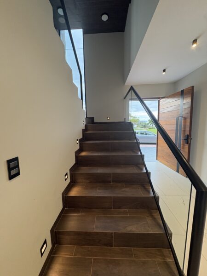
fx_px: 112
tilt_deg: -6.9
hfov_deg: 85.7
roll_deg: +0.0
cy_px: 138
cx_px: 104
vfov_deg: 102.1
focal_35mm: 14
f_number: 2.2
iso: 250
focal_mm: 2.22
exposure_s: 1/60
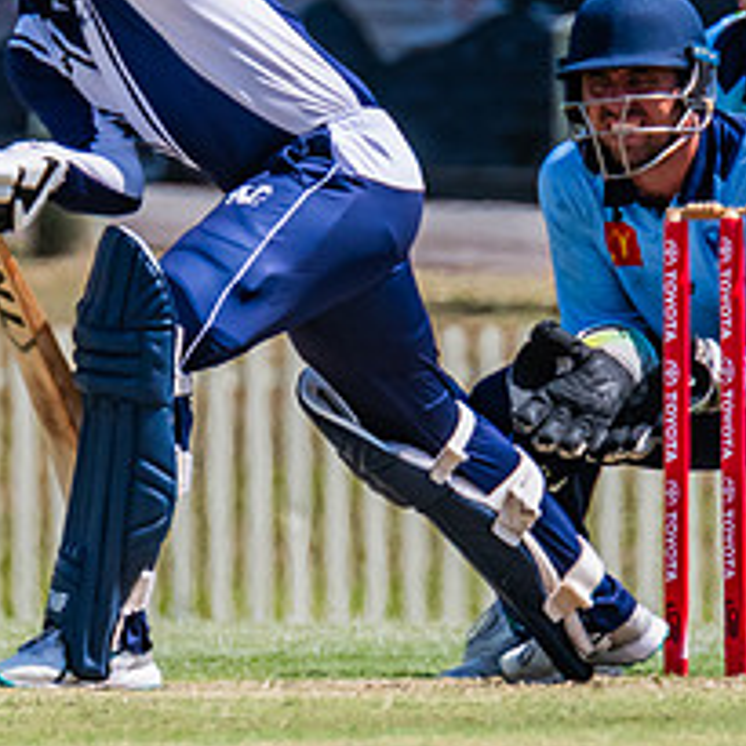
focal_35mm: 2212
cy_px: 114
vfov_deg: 0.8
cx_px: 303
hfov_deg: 0.8
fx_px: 53933
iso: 800
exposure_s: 1/2000
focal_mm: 600
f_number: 10
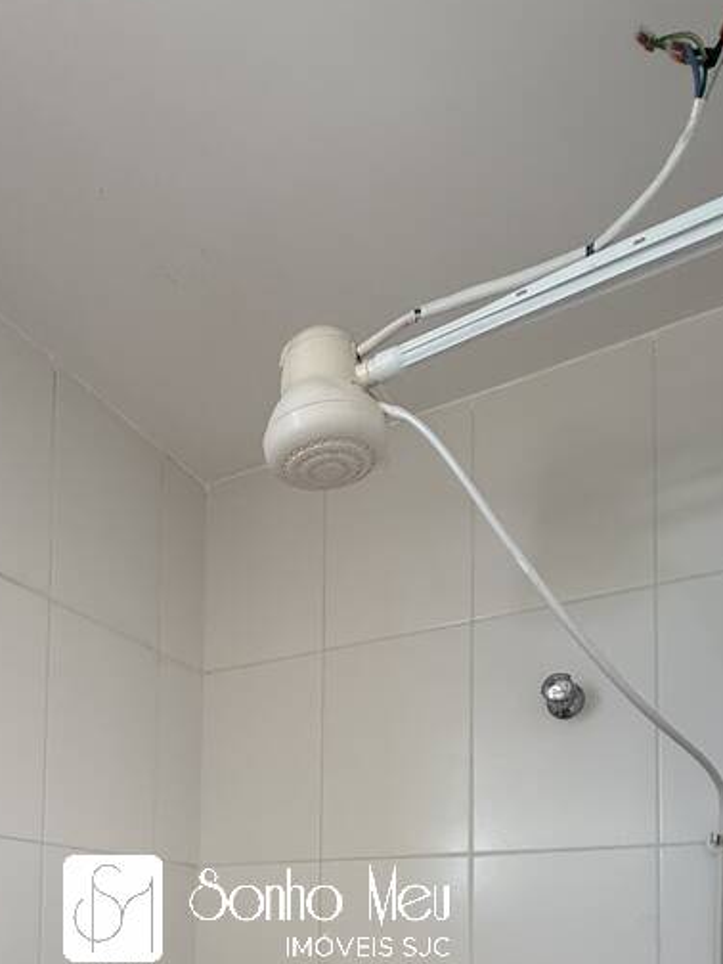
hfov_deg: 46.2
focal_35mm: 30
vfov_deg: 51.0
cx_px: 256
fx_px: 835
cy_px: 914
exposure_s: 1/99
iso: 160
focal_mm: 2.22
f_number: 2.2
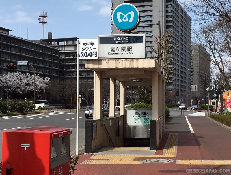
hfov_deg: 61.4
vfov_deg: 48.5
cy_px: 88
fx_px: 194
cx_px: 116
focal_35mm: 29
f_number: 2.2
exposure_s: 1/1672
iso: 25
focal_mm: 4.15
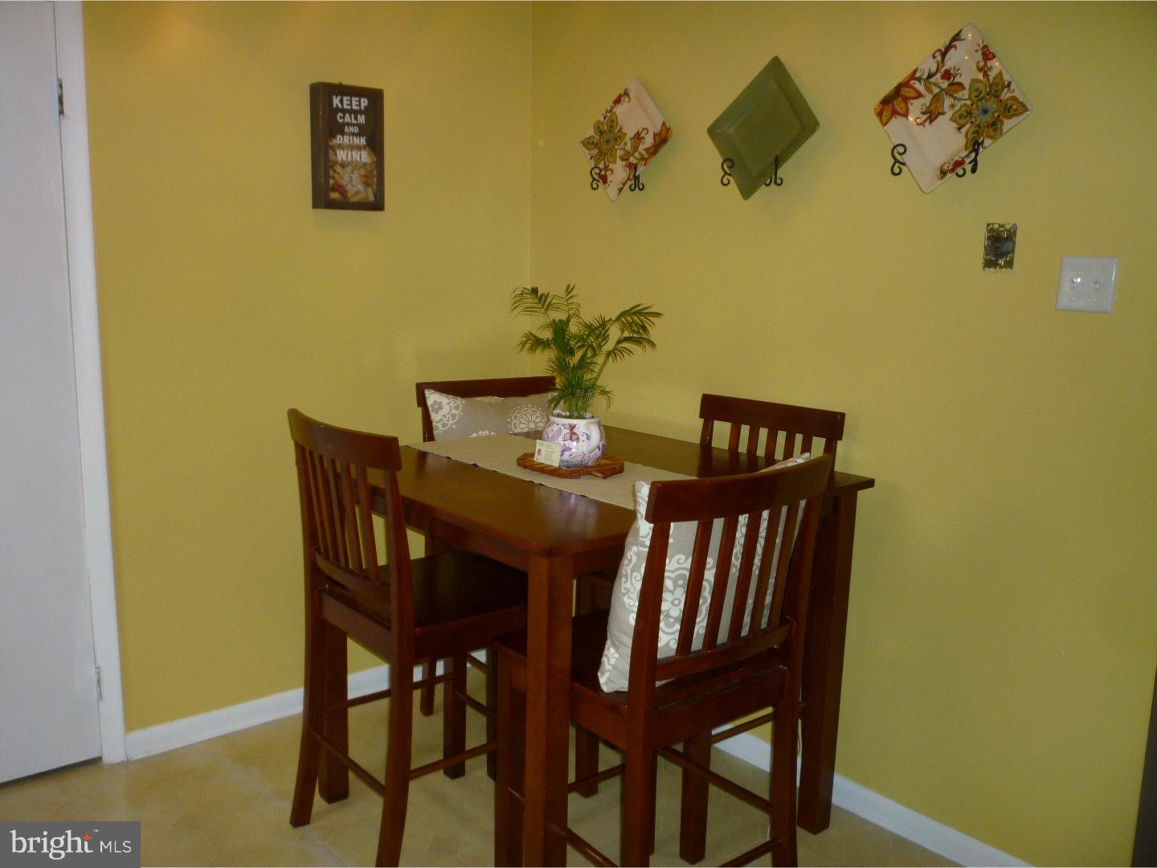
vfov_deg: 48.2
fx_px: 969
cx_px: 578
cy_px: 434
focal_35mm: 29
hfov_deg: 61.7
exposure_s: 1/30
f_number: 3.3
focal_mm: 5.2
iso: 125
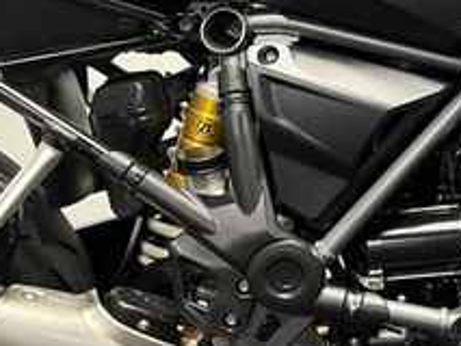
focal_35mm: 78
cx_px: 509
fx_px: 1039
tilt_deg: -7.8
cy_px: 65
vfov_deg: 18.7
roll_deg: +1.9
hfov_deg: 23.5
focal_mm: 5.1
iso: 500
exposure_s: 1/33
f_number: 1.6
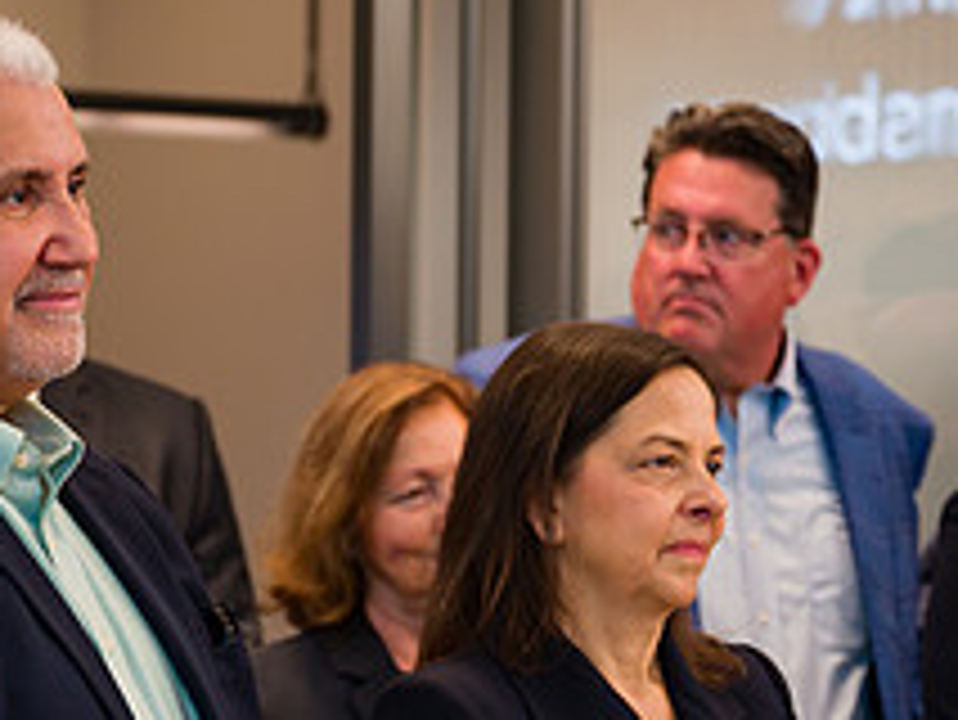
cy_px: 554
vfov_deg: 8.5
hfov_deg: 11.3
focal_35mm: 174
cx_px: 130
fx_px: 4818
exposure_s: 1/200
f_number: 3.2
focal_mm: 65
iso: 400
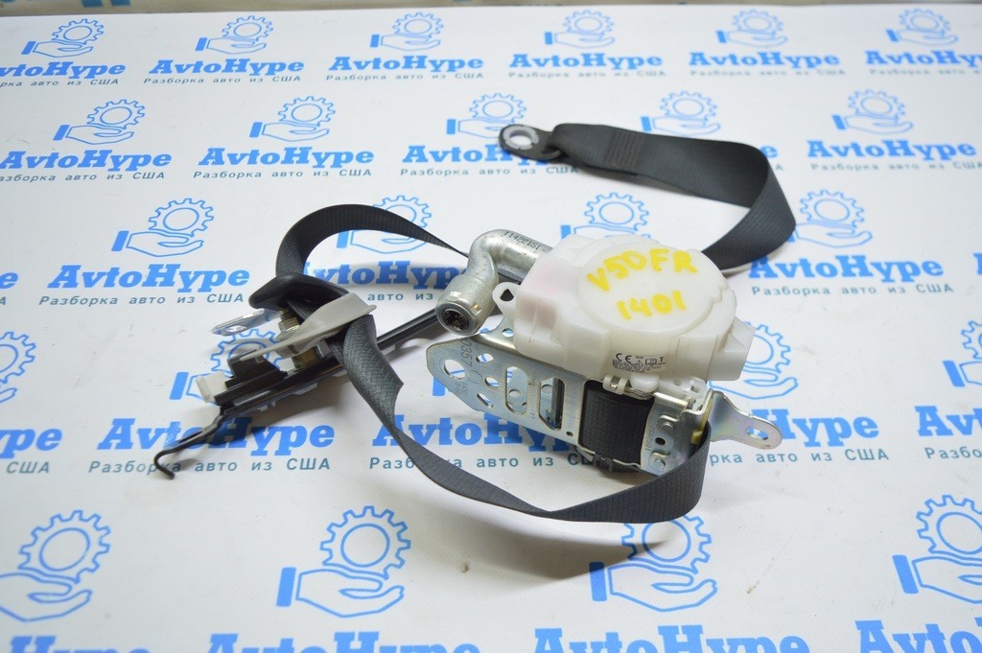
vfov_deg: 39.9
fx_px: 899
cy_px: 326
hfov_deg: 57.3
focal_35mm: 33
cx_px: 491
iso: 400
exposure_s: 1/50
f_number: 3.8
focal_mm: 22
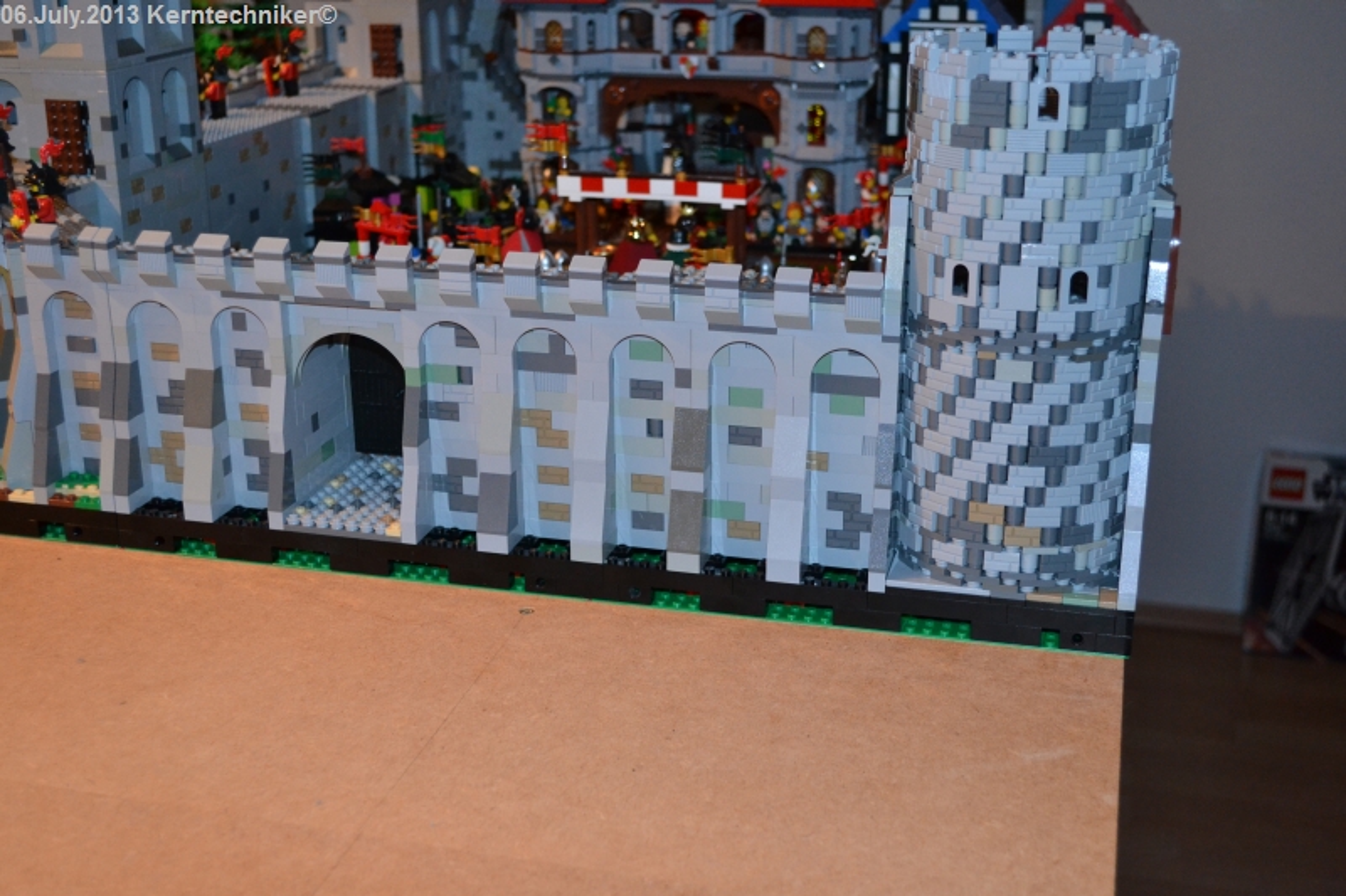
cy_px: 448
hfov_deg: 43.6
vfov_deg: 29.9
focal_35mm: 45
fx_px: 1682
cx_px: 673
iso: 1600
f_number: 4.5
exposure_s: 1/60
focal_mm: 30
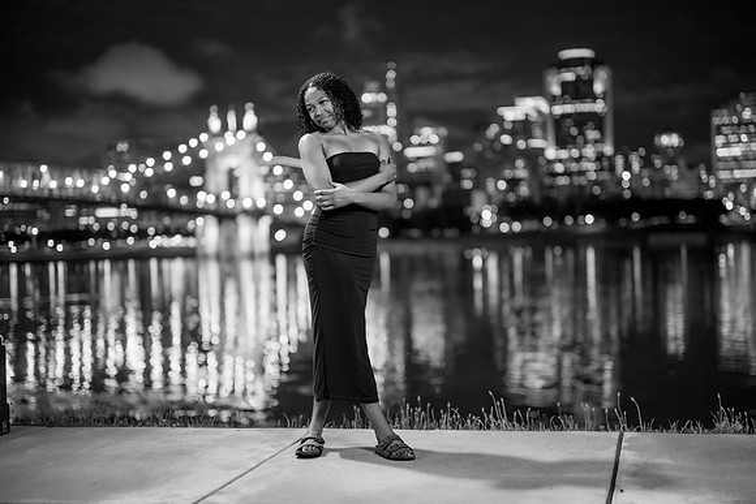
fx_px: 1050
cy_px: 252
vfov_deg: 27.0
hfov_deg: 39.6
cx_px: 378
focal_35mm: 50
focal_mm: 50
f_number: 1.2
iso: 320
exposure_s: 1/50
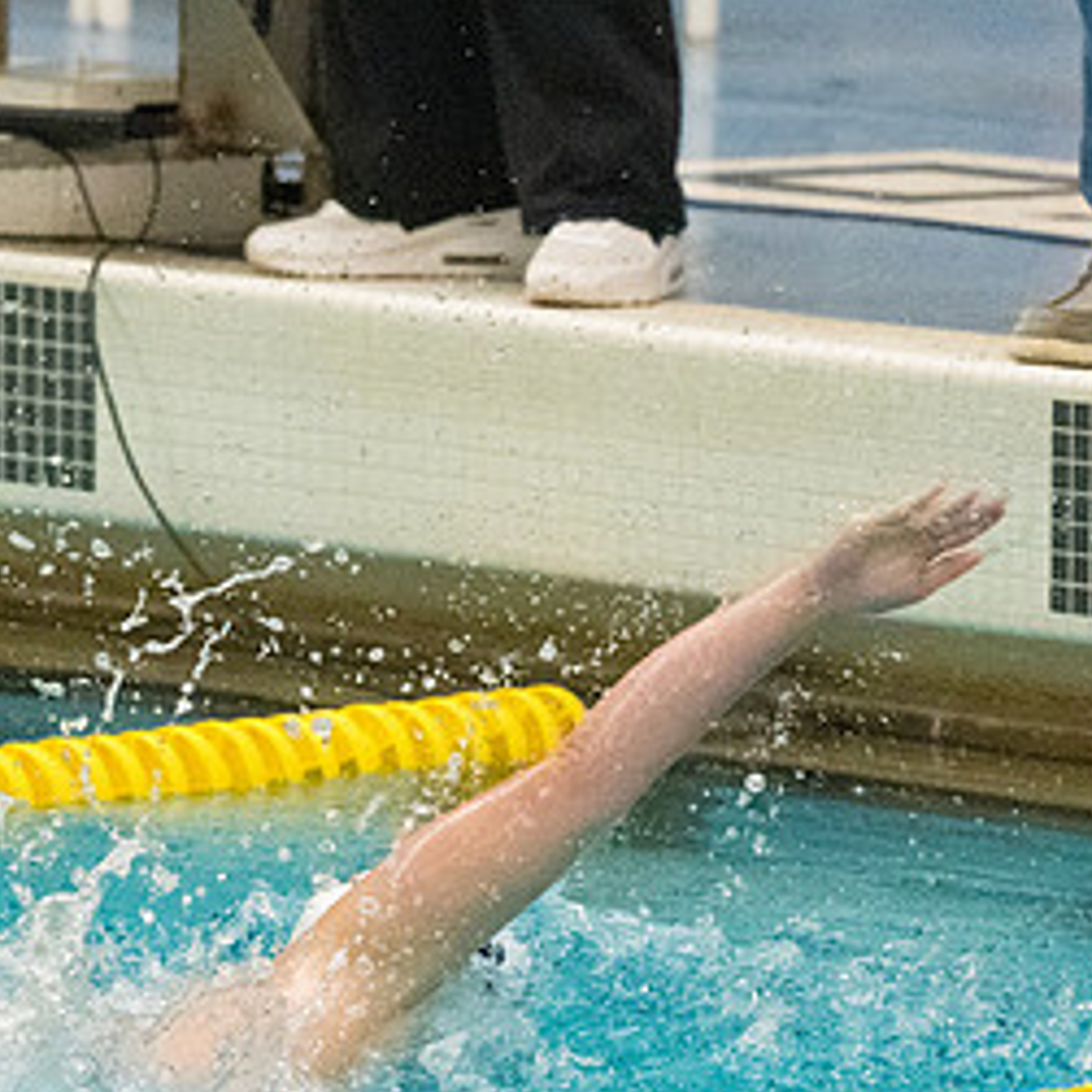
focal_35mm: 589
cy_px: 818
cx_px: 600
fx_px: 21022
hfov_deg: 3.0
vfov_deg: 3.0
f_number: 4.5
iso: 8000
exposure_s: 1/1250
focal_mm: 200
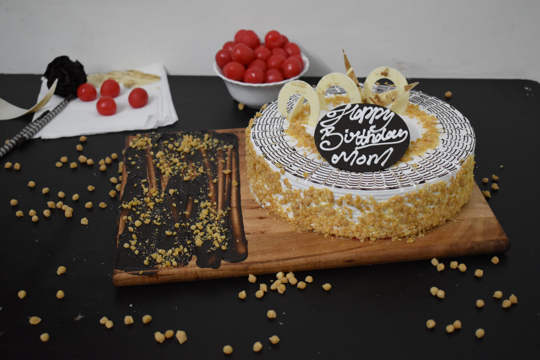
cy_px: 180
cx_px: 270
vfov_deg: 26.5
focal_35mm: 51
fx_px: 765
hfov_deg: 38.9
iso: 2800
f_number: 4.5
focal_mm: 34
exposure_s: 1/125
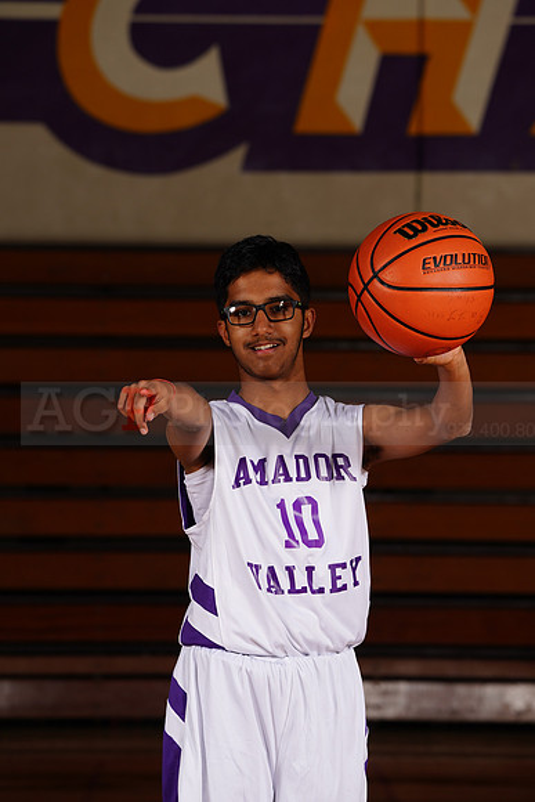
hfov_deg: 6.9
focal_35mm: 200
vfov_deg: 10.3
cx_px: 268
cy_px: 401
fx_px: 4455
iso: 200
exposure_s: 1/200
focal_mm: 200
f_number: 8
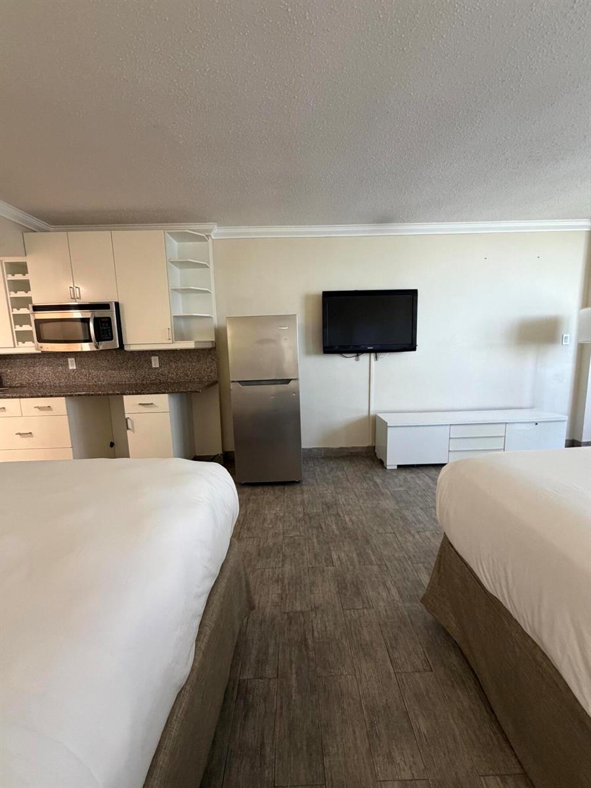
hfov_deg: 85.7
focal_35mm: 14
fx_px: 319
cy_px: 394
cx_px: 296
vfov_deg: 102.1
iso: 320
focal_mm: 2.22
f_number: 2.2
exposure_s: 1/78
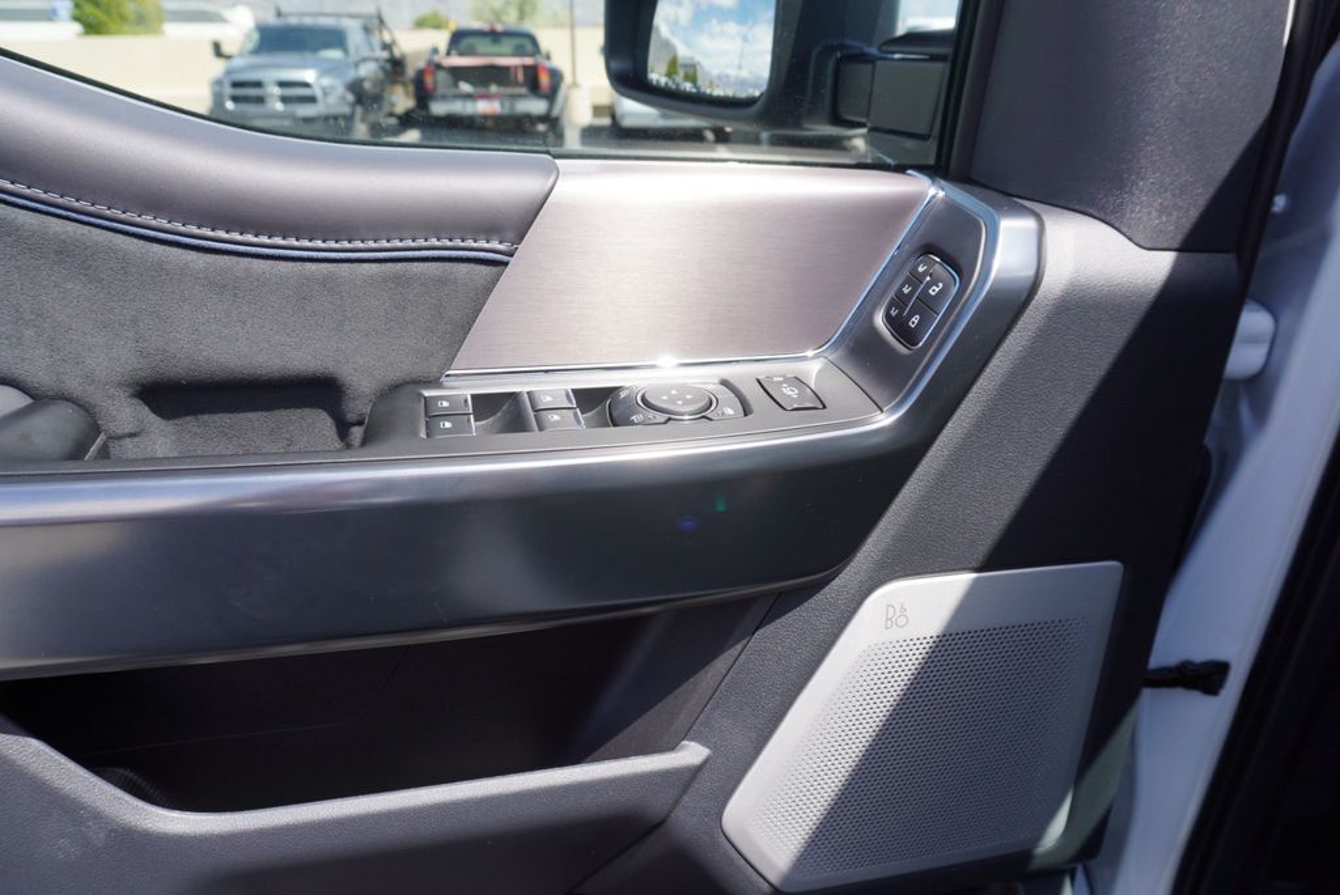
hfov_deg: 73.7
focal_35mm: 24
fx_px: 894
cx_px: 670
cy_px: 448
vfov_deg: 53.2
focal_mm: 16
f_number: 6.3
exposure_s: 1/160
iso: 100
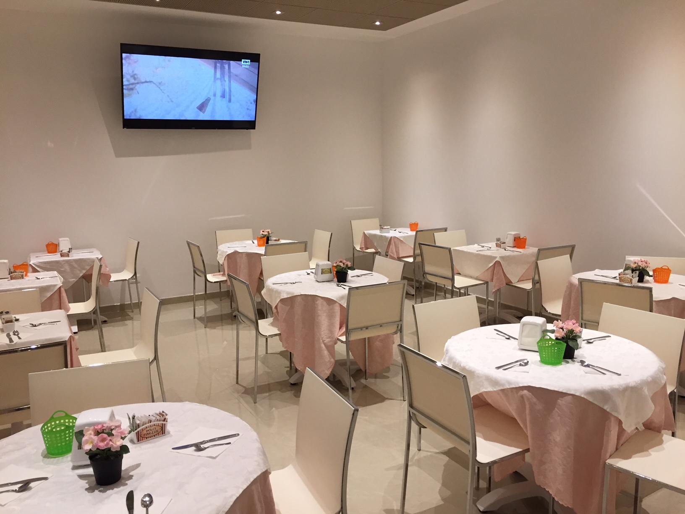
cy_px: 257
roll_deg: +1.0
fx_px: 574
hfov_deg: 61.7
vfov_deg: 48.2
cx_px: 342
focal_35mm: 29
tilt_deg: -10.0
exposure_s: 1/33
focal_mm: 4.15
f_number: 2.2
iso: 64
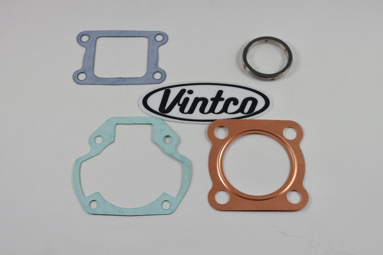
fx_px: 372
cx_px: 192
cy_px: 128
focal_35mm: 35
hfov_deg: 54.4
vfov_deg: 37.9
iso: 400
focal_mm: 13.1
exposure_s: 1/200
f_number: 4
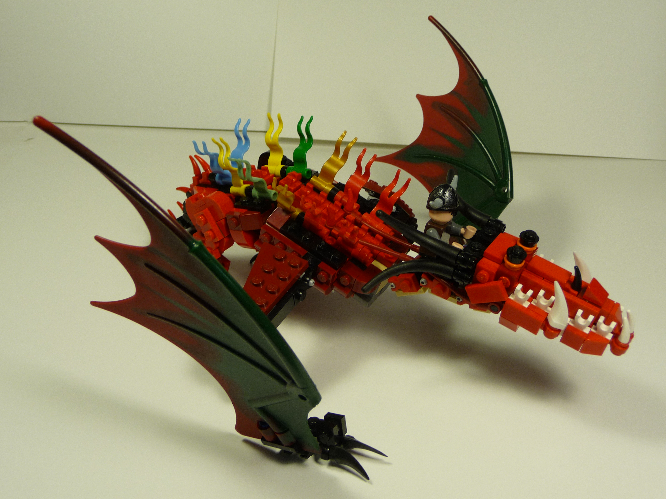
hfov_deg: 50.1
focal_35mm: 37
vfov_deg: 38.7
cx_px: 337
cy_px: 249
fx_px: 712
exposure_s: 1/30
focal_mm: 6
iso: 100
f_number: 3.7
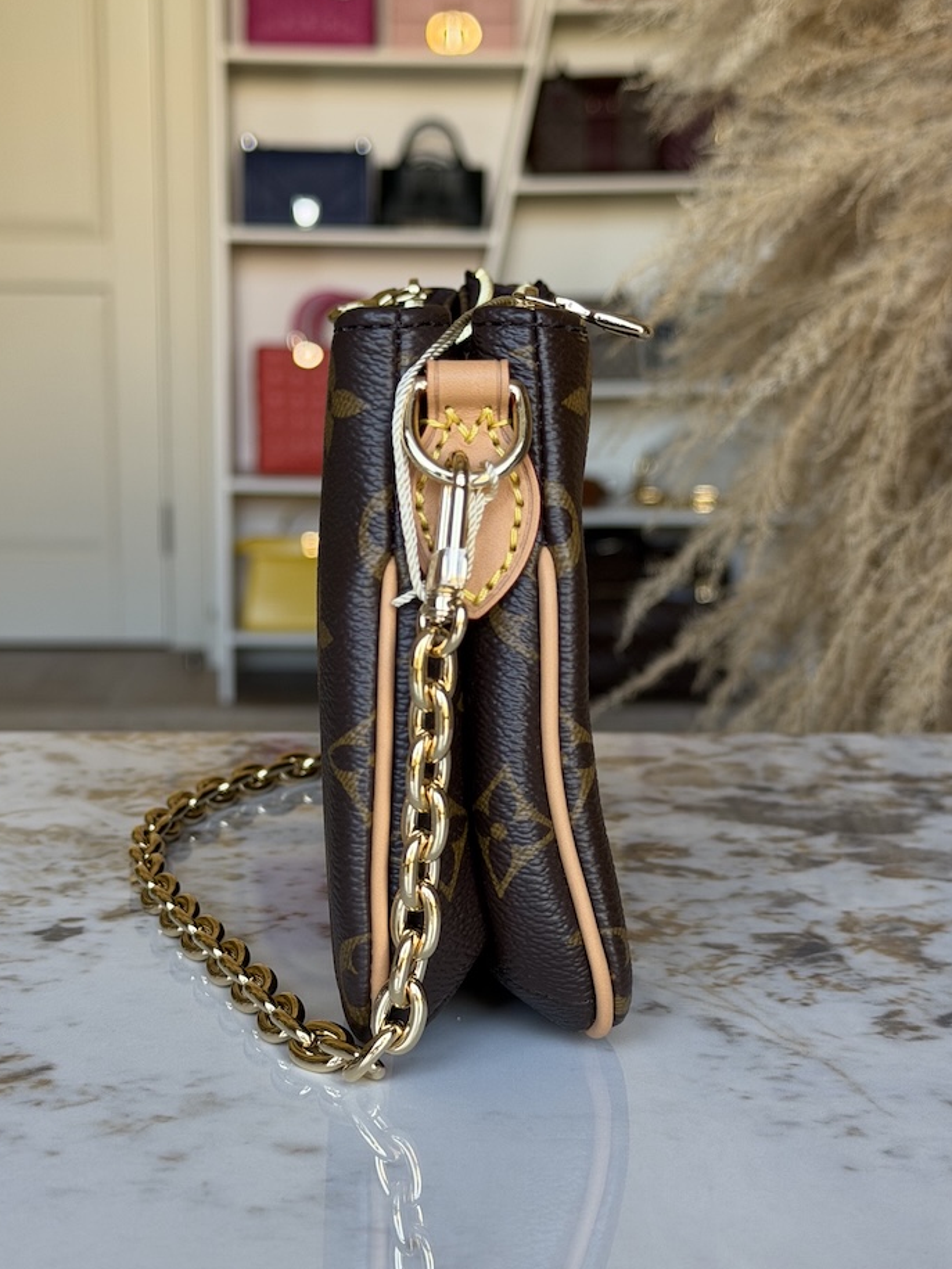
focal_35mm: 54
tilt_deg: -11.0
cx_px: 470
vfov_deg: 35.5
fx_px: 1980
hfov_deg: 27.0
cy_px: 619
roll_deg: -0.9
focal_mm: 6.76
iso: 100
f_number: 1.78
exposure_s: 1/88
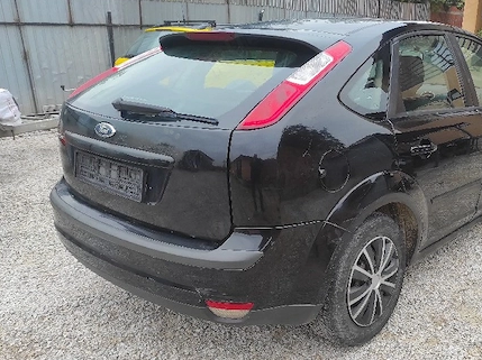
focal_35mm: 35
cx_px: 321
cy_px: 193
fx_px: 487
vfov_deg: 40.6
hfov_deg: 51.7
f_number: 1.89
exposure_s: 1/101
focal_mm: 5.43
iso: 100
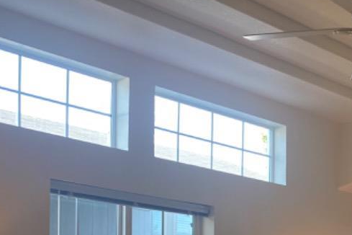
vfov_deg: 15.3
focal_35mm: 83
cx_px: 465
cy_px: 340
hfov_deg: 21.9
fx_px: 811
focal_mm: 4.25
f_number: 1.8
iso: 80
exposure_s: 1/120
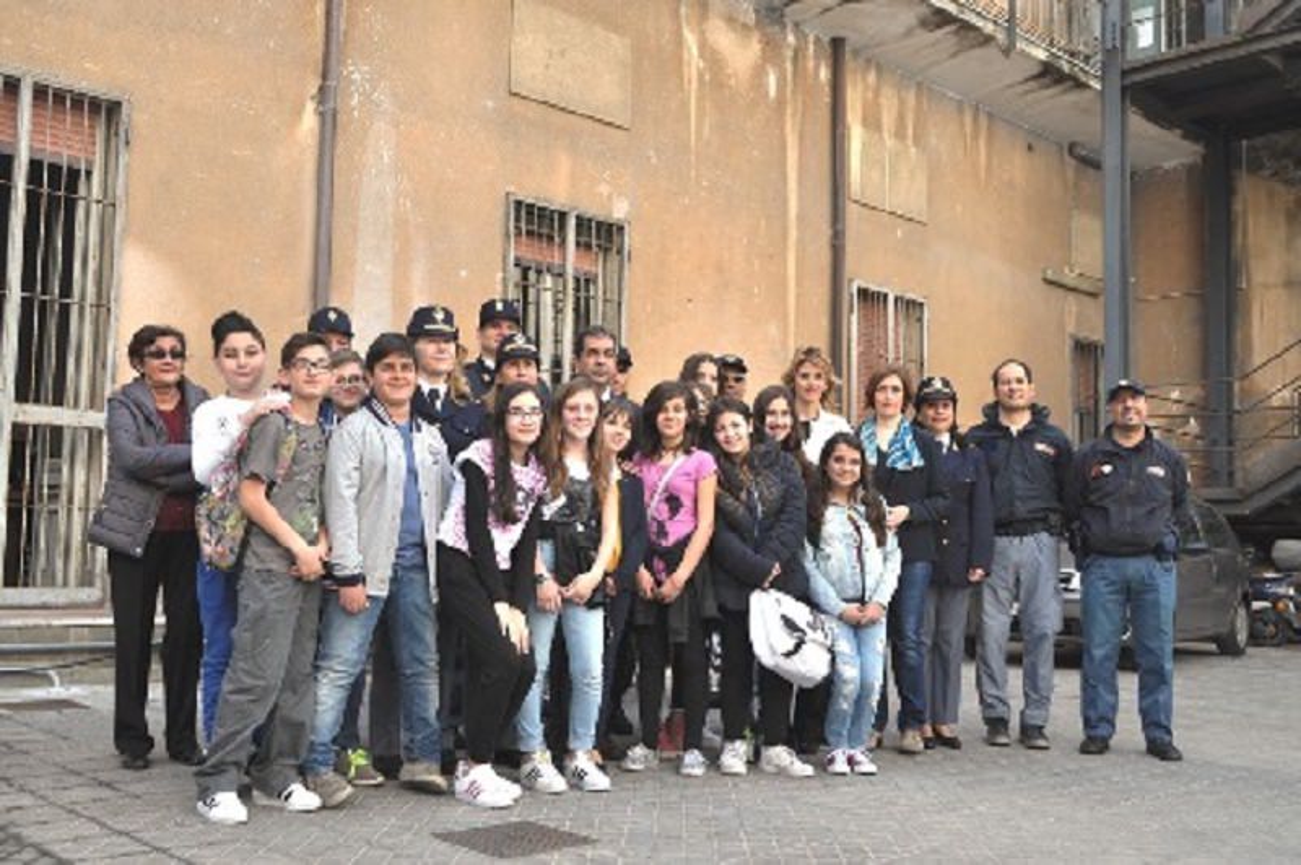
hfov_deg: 53.2
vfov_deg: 36.8
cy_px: 432
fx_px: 1300
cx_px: 650
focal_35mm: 36
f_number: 6.3
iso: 200
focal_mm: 24
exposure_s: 1/160
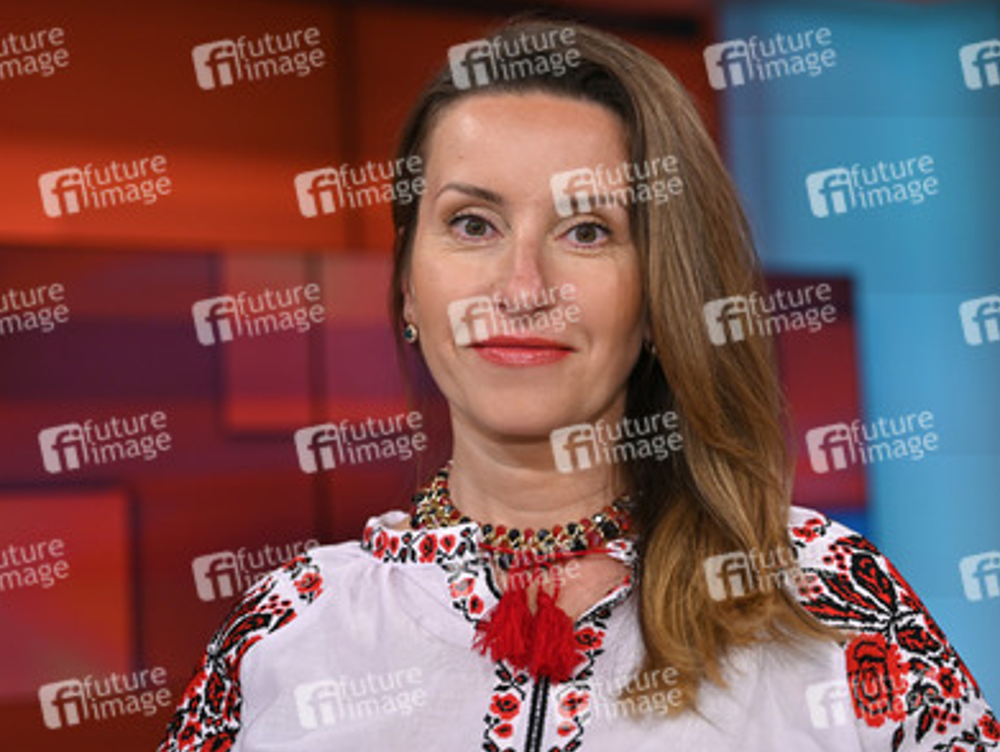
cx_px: 549
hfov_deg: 31.1
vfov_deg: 23.7
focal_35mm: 62
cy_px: 379
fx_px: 1793
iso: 500
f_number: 2.8
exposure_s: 1/200
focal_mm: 56
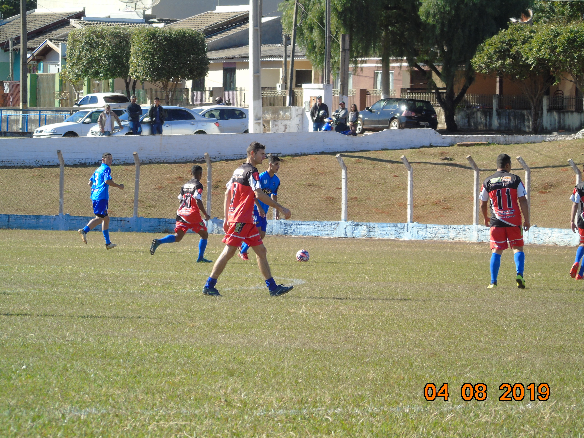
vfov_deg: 5.3
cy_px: 219
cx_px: 292
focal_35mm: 278
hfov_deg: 7.1
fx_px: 4690
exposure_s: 1/200
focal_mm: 50
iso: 80
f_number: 4.9
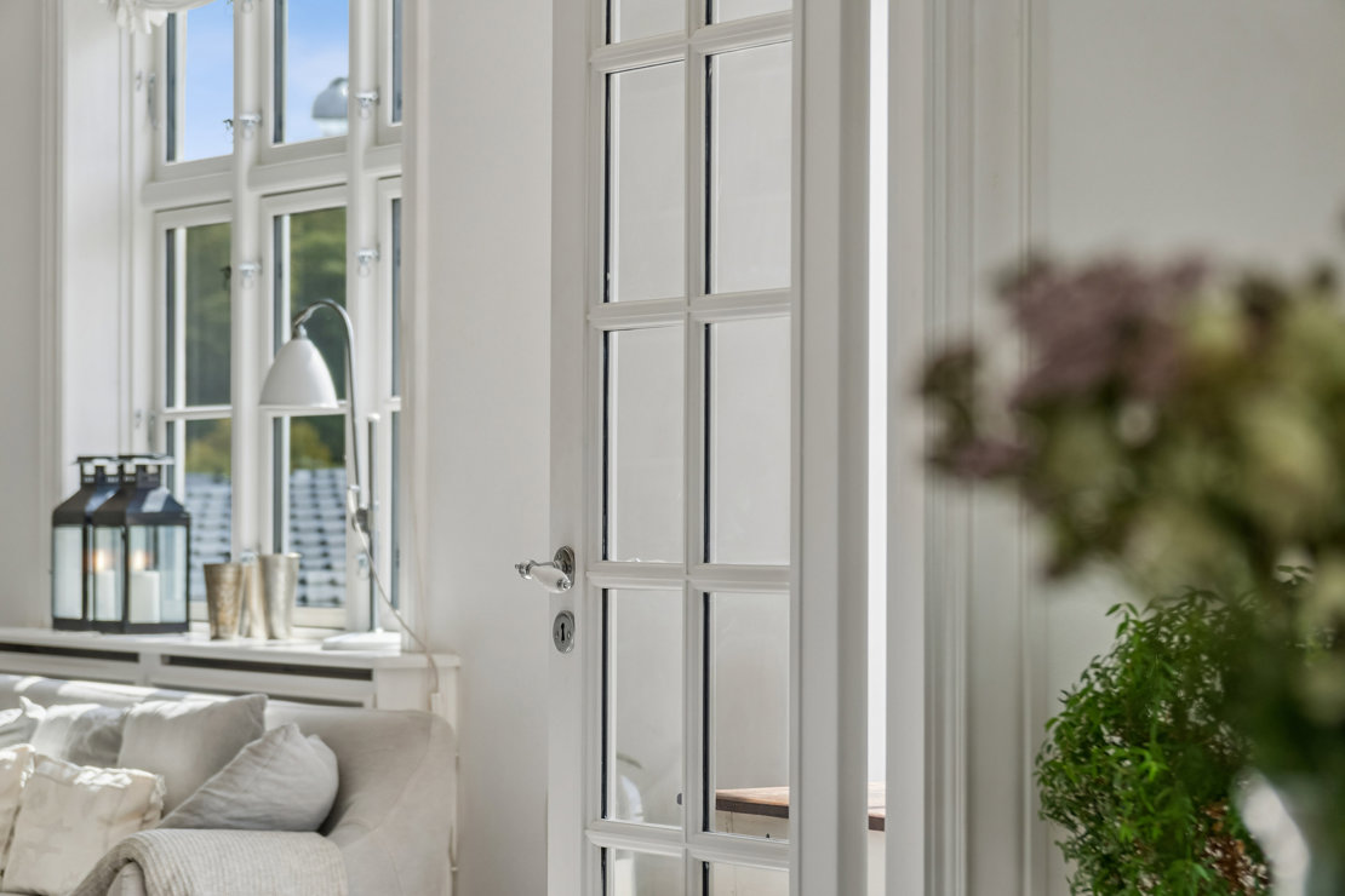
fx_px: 3923
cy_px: 448
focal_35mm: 105
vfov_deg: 13.0
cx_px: 672
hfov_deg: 19.5
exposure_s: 1/800
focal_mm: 70
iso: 200
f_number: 4
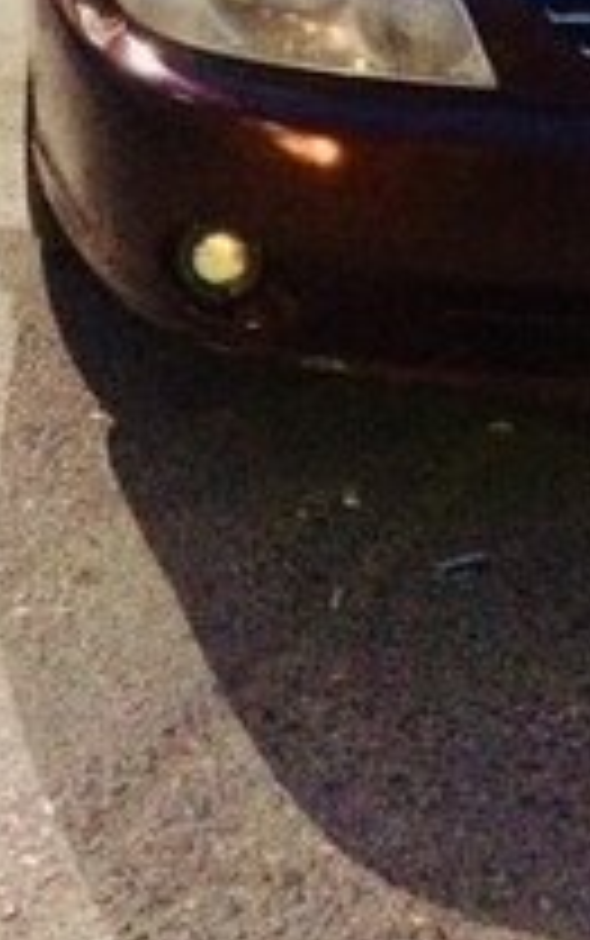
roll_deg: -3.3
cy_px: -85
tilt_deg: -15.2
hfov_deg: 17.2
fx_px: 1874
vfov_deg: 26.1
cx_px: 671
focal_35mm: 73
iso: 400
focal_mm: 4.15
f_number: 2.2
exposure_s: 1/17
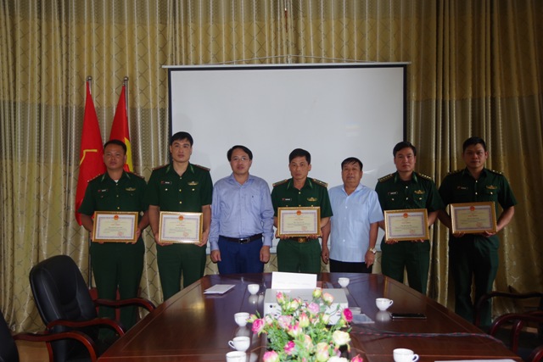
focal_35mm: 42
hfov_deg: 46.4
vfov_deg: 31.9
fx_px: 634
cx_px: 272
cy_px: 181
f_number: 4
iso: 200
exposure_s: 1/60
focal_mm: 28
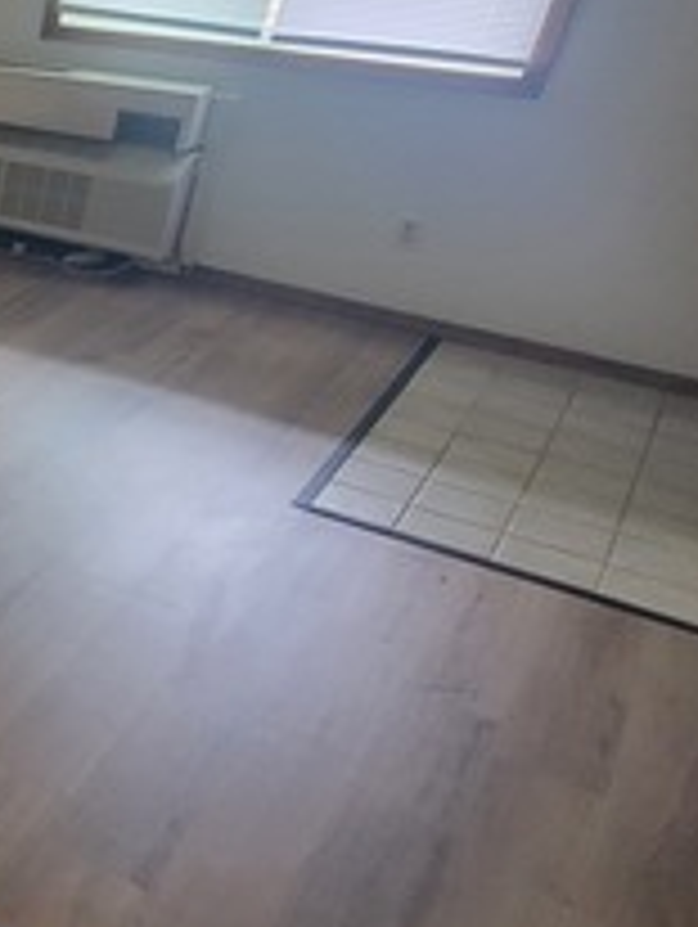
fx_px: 1127
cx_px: -507
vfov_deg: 44.7
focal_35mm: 42
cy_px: 436
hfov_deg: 22.7
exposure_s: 1/34
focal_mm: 2.2
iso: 320
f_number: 2.2
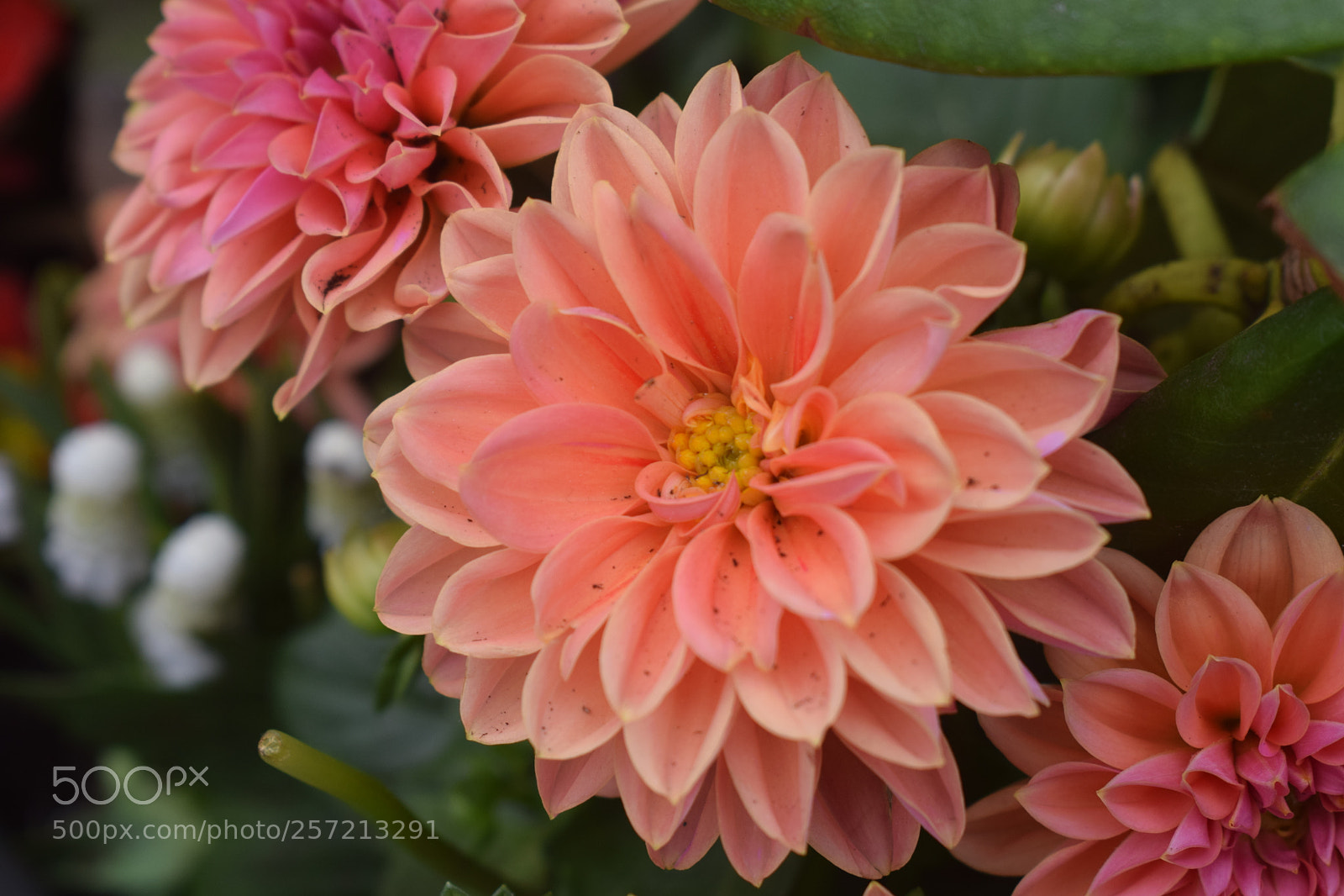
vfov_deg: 16.5
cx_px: 672
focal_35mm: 82
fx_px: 3079
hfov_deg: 24.6
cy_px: 448
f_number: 8
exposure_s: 1/250
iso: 360
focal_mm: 55
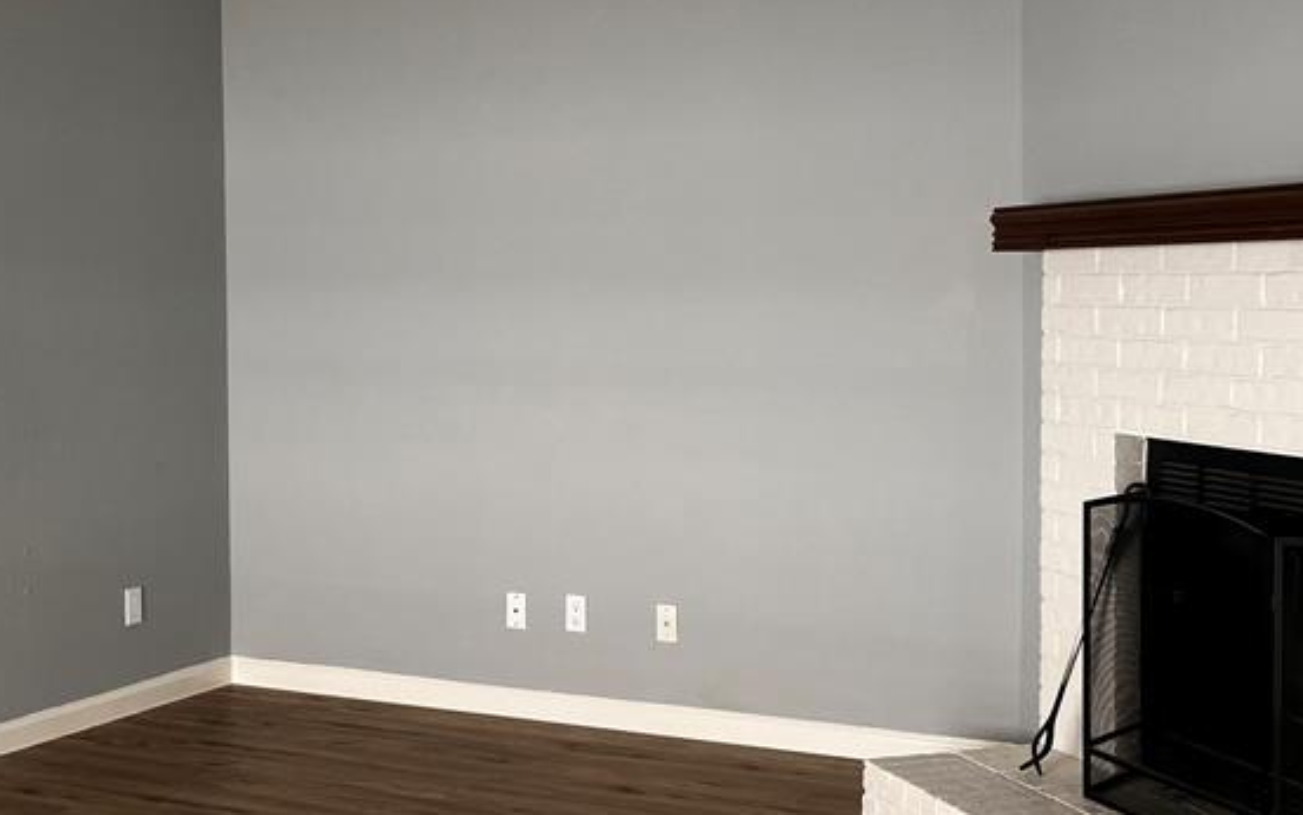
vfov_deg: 25.3
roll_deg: +0.6
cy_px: 330
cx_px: 551
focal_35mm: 51
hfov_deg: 39.5
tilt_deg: -0.6
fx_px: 1812
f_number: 1.6
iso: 125
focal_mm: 5.1
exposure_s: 1/120
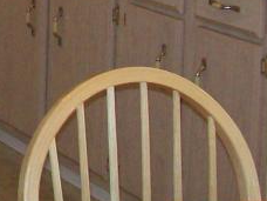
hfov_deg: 11.3
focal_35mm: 162
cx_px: -228
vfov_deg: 8.8
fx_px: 1250
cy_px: -163
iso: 200
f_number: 2.7
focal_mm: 6
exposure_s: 1/64
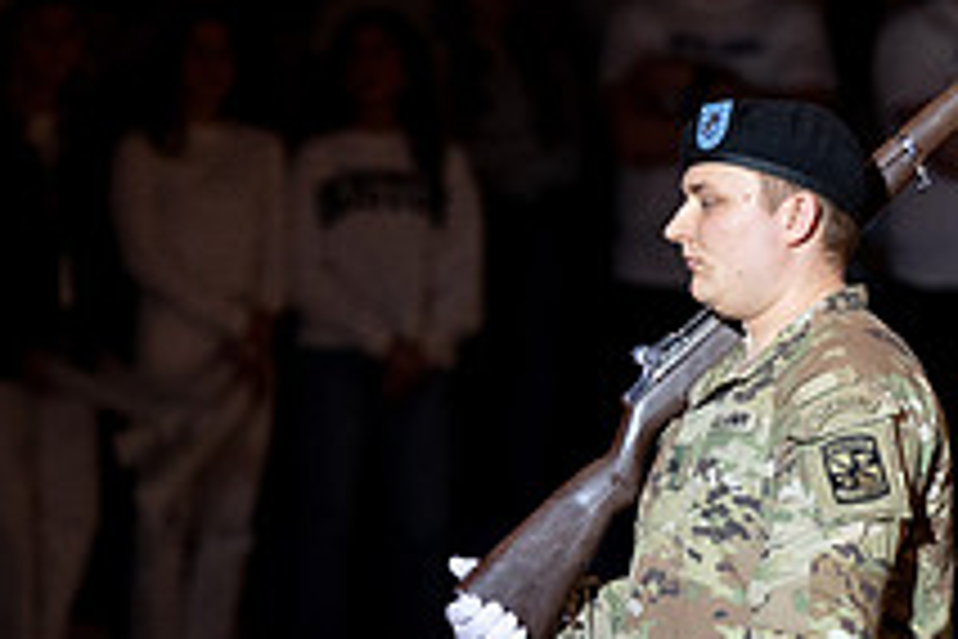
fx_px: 10165
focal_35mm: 382
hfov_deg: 5.4
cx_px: 535
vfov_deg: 3.6
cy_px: 632
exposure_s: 1/640
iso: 2000
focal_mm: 140
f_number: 2.8
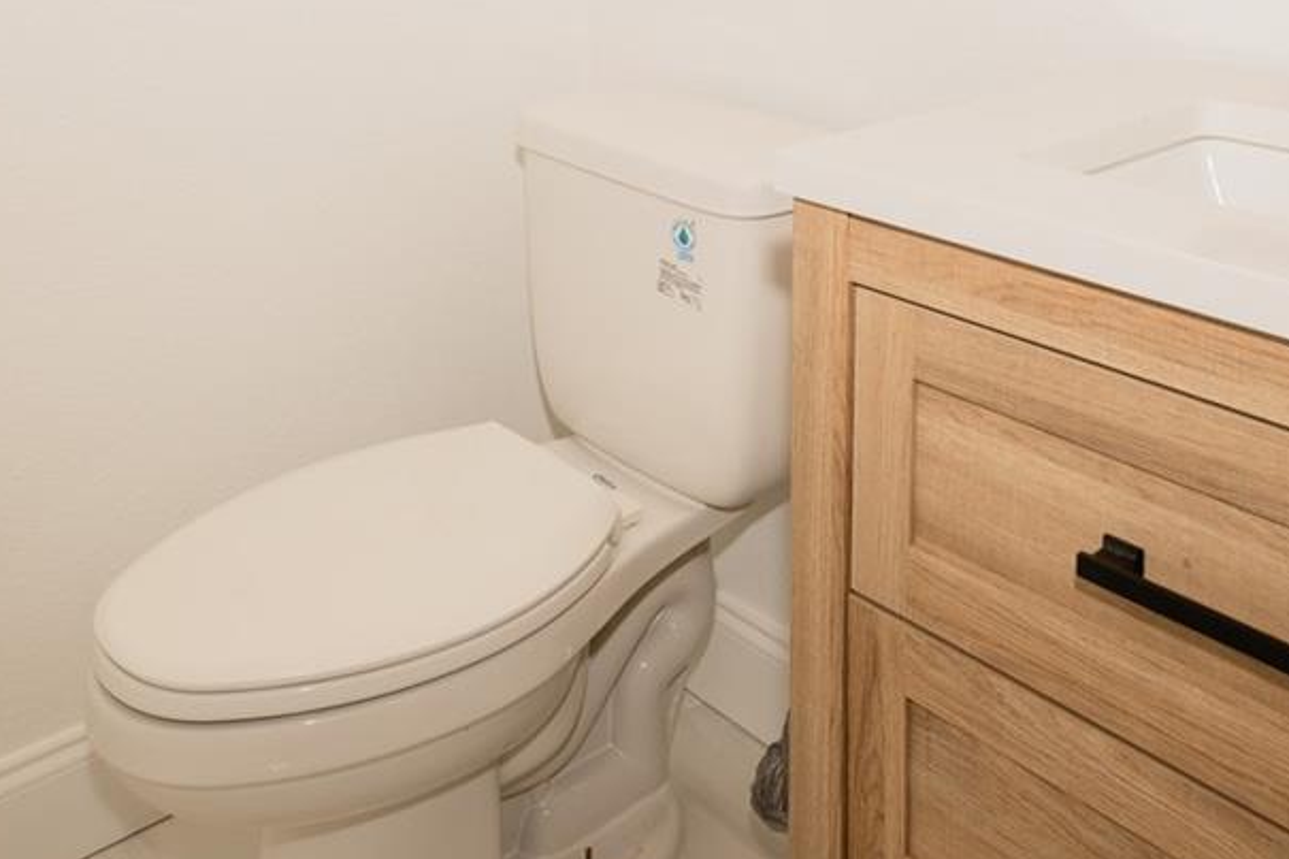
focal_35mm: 37
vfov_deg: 32.1
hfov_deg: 51.9
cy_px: -66
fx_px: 1324
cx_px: 690
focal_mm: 14
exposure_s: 1/80
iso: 64
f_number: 5.6
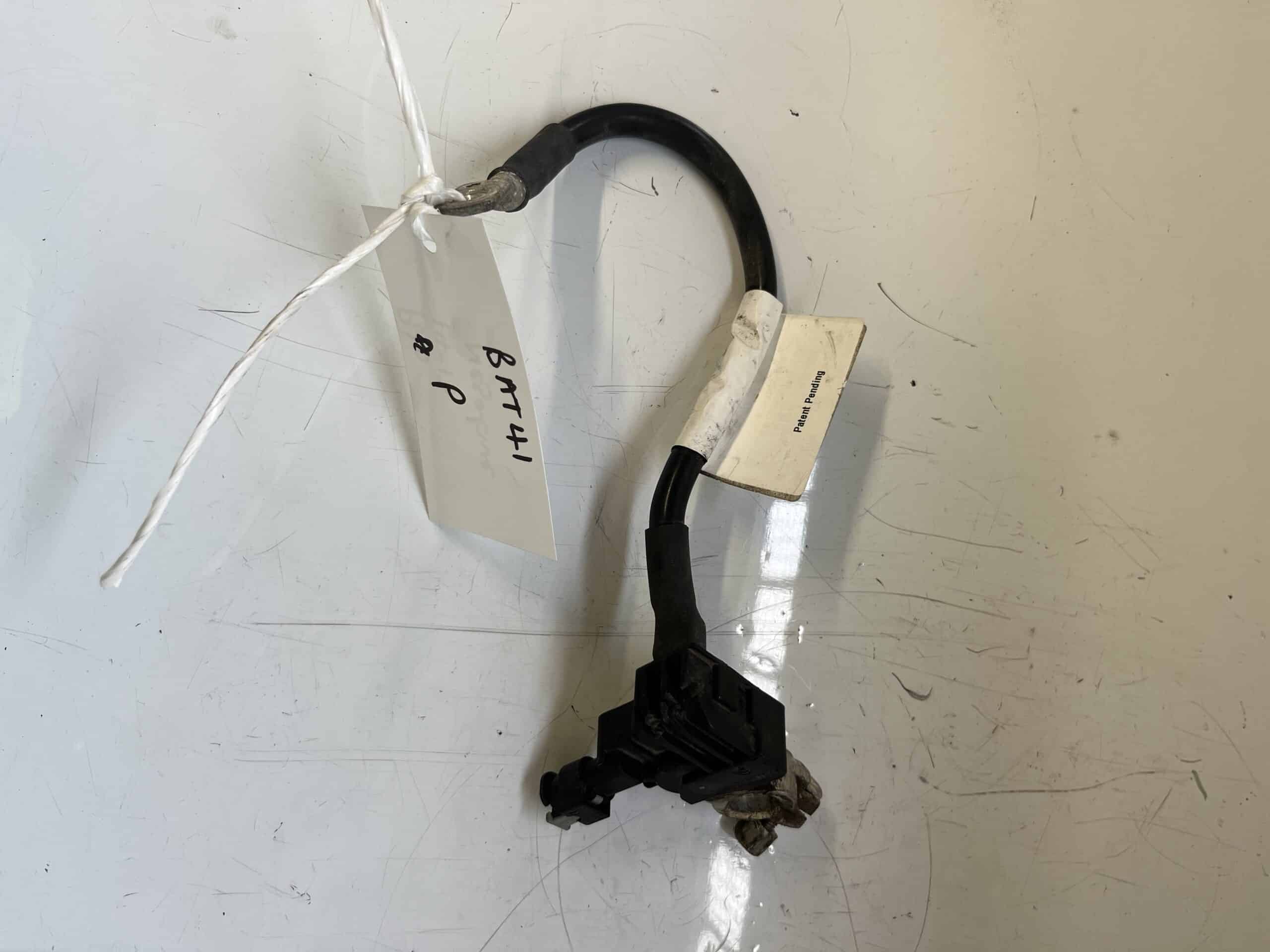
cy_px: 476
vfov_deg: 53.1
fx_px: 954
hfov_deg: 67.3
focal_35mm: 26
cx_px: 635
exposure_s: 1/122
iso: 64
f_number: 1.6
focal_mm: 5.1
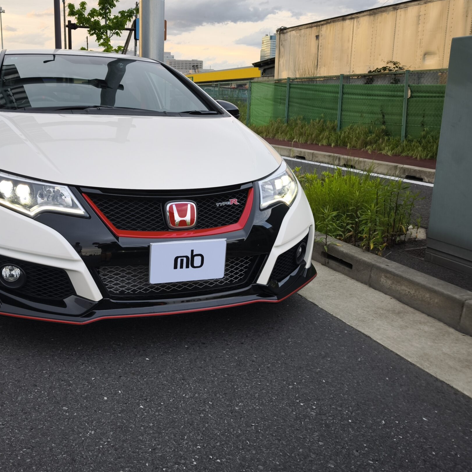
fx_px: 494
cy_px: 202
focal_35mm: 32
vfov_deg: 50.9
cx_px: 158
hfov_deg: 50.2
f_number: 1.6
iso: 50
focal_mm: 6.57
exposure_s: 1/103
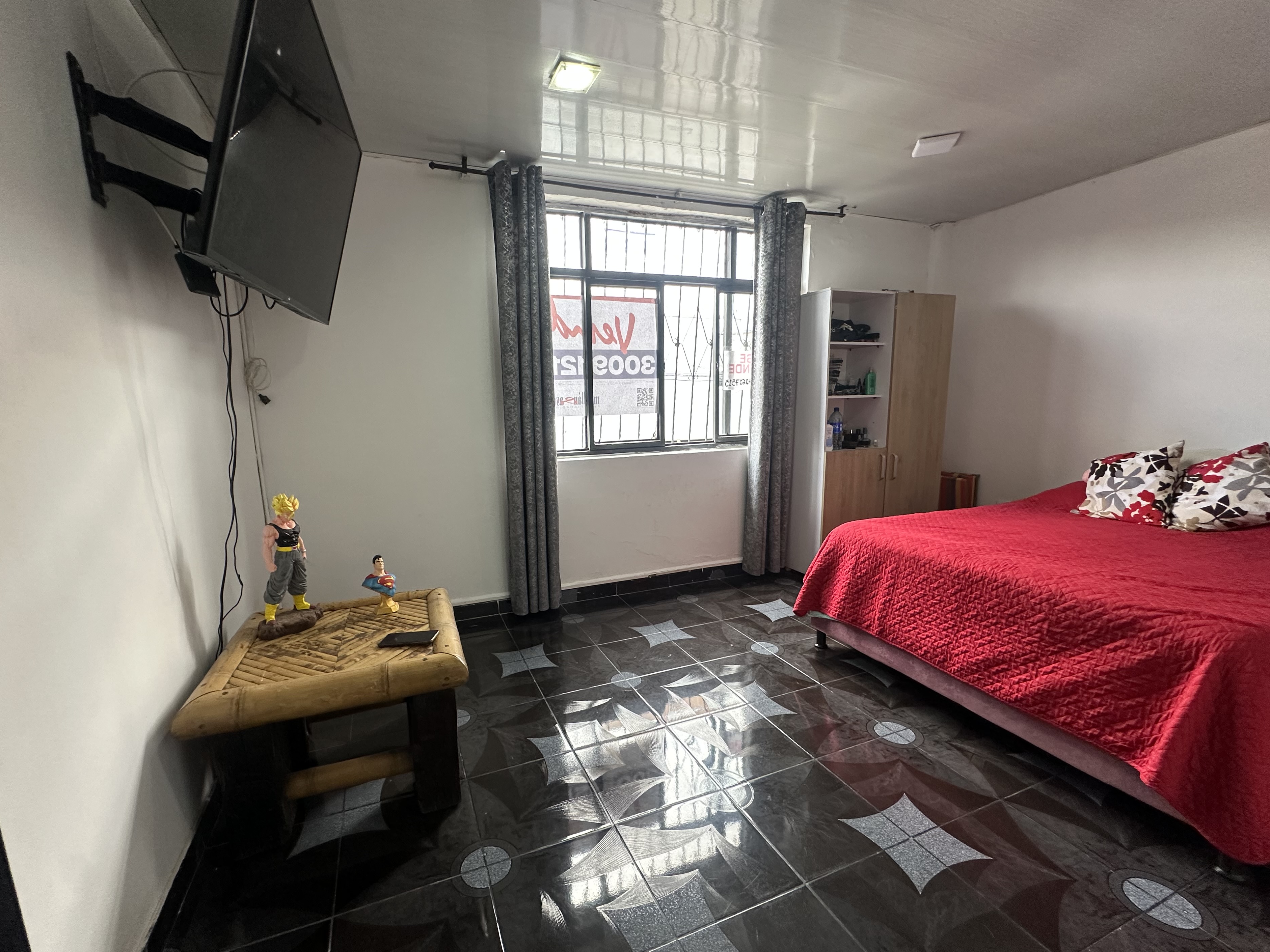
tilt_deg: -10.0
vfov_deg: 81.7
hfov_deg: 98.1
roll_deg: +1.3
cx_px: 601
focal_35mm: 15
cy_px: 496
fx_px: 550
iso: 250
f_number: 2.2
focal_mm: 2.22
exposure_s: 1/120
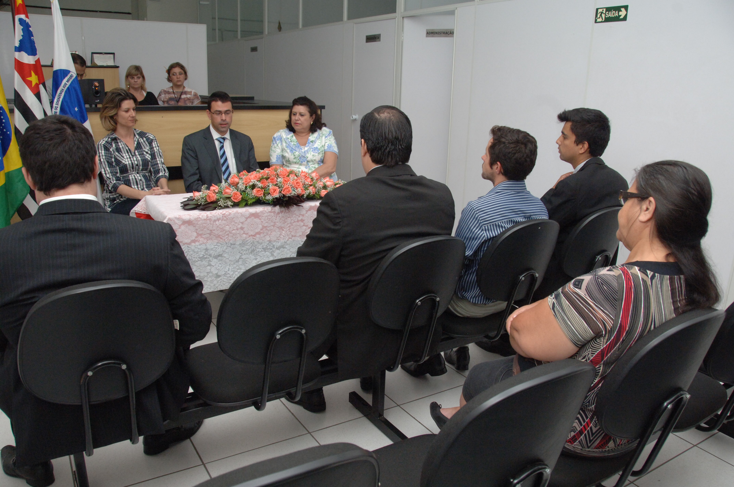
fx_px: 550
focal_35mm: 27
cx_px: 367
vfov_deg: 47.8
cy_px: 244
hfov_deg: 67.4
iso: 800
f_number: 6.3
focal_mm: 18
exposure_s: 1/250
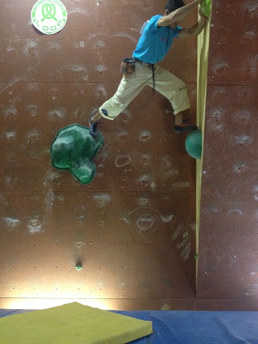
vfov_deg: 45.7
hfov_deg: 35.1
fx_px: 407
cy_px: 151
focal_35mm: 41
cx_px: 146
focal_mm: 4.28
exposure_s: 1/17
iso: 400
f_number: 2.4
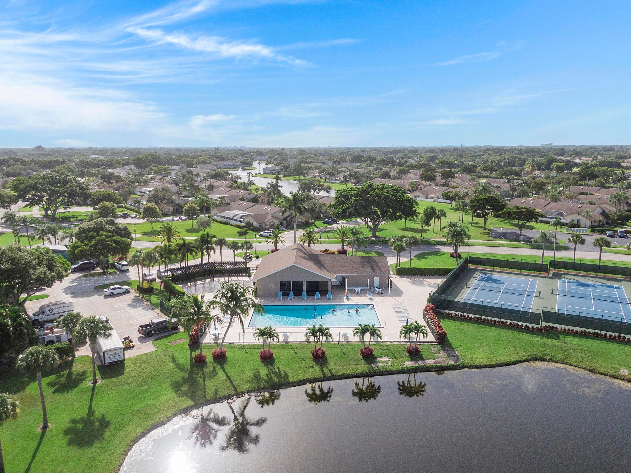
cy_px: 236
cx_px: 316
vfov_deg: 56.8
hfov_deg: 71.6
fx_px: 437
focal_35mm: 24
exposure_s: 1/2500
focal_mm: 4.39
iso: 100
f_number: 2.8
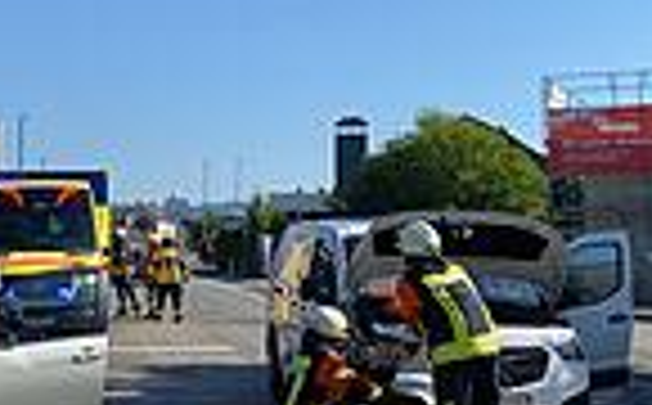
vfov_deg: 19.3
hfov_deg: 30.4
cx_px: 202
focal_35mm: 67
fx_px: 1188
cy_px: 230
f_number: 1.8
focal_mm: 4.25
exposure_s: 1/2817
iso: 32
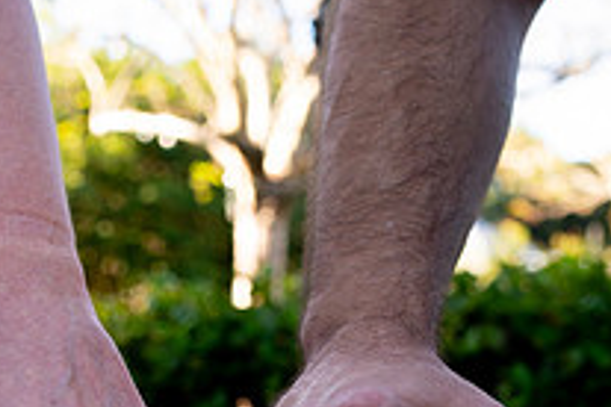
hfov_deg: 20.7
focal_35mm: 98
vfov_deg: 13.4
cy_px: 532
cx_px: 195
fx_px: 1663
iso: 125
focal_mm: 35
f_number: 4.5
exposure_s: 1/60
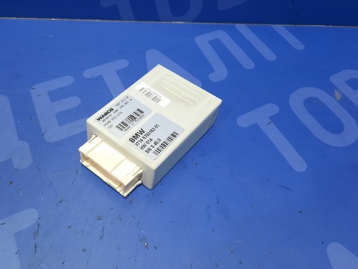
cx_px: 142
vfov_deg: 44.2
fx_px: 331
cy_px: 132
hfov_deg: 56.4
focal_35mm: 32
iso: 320
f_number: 2
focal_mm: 4.6
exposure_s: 1/40
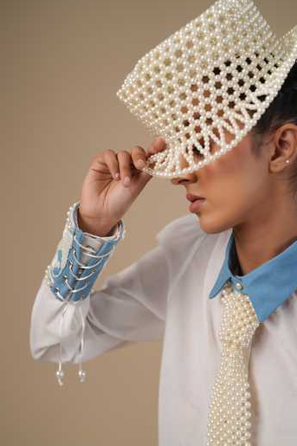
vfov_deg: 38.9
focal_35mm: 51
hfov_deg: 26.5
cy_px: 223
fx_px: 632
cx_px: 151
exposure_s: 1/125
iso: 125
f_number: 2.8
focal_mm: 50
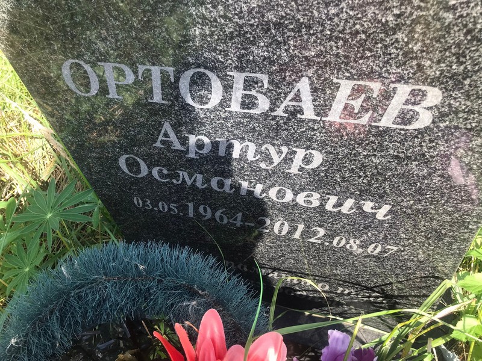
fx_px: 390
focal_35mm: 28
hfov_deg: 63.4
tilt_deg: -50.7
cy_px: 180
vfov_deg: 49.7
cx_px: 241
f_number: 1.8
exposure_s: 1/481
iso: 20
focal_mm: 3.99
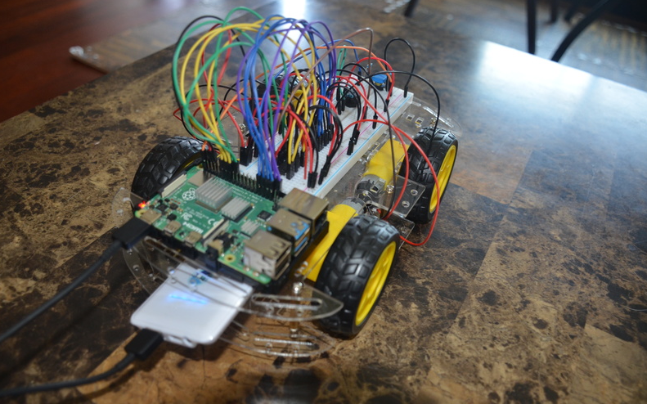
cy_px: 197
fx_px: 494
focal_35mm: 28
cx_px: 319
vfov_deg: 44.5
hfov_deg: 66.5
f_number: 3.5
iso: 500
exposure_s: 1/60
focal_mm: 18
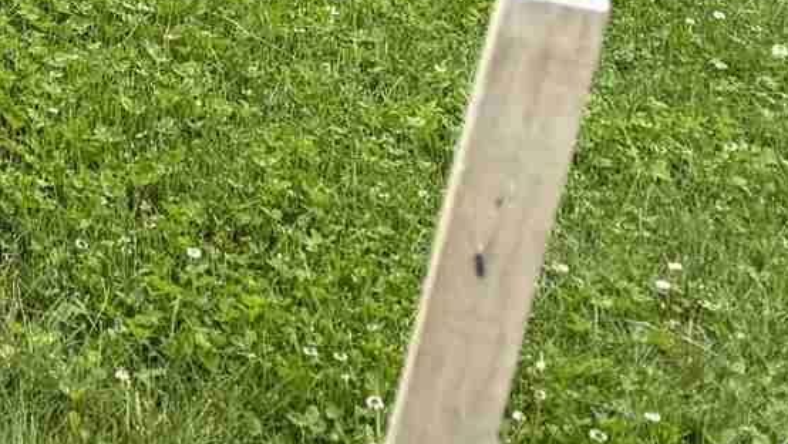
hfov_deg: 12.9
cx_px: -798
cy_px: -908
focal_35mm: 145
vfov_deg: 7.4
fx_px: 3031
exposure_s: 1/3021
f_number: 1.78
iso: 100
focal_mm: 6.76
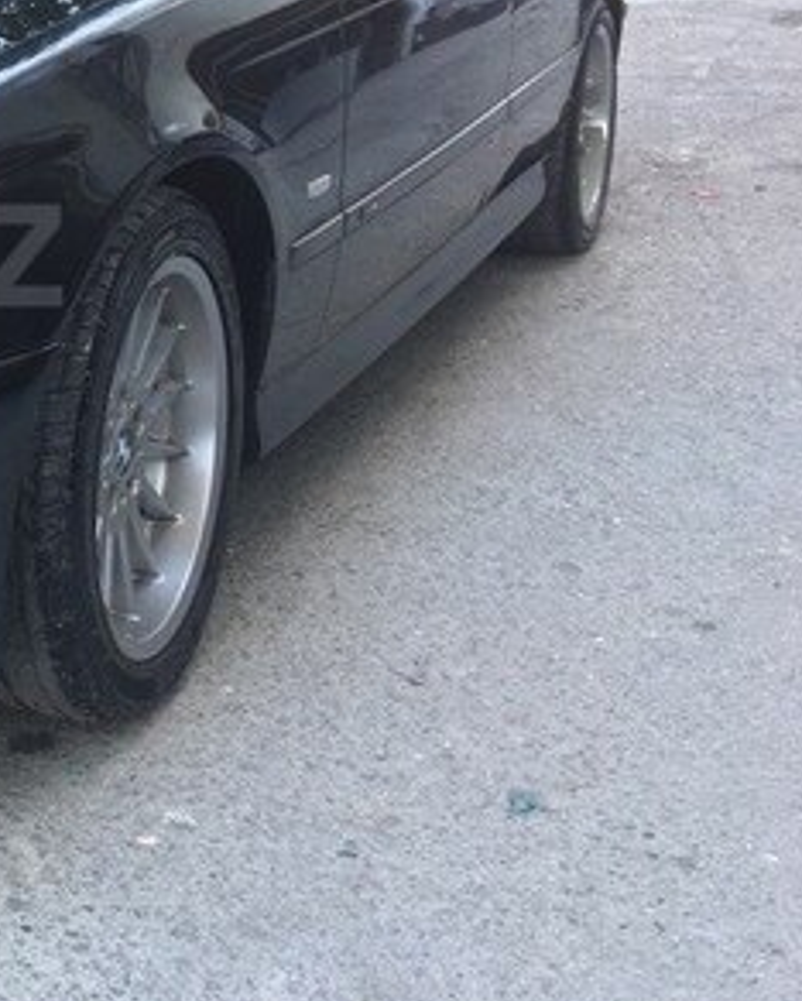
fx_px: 1897
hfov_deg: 21.3
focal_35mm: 64
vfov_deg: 29.1
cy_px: 255
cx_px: -288
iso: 25
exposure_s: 1/50
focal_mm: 4.15
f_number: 2.2
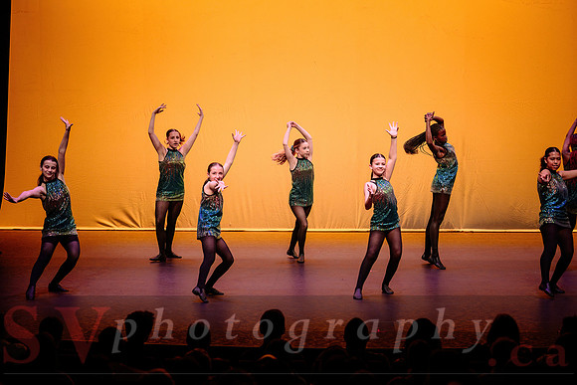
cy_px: 192
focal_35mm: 102
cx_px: 290
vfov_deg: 13.4
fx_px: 1639
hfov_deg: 20.0
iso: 1250
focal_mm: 100
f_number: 3.5
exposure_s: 1/400
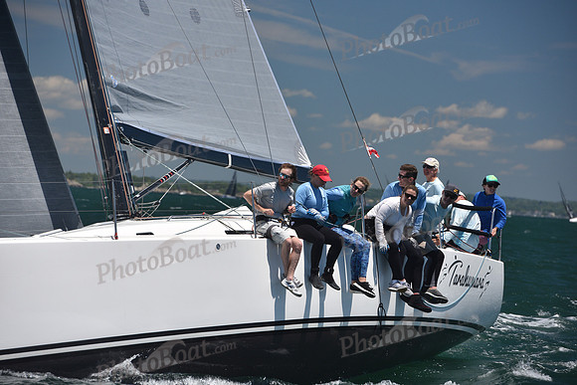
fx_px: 3206
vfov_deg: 6.9
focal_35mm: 200
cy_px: 192
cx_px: 288
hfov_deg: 10.3
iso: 320
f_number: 8
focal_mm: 200
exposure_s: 1/800
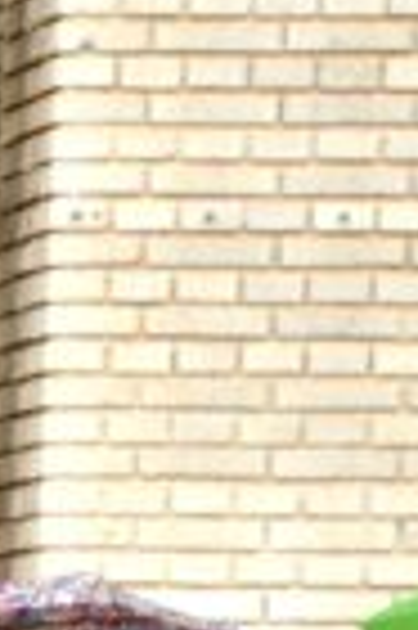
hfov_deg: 3.1
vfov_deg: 4.8
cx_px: -1119
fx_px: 7490
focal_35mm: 429
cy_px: 940
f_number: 5.6
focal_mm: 52
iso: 280
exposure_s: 1/250
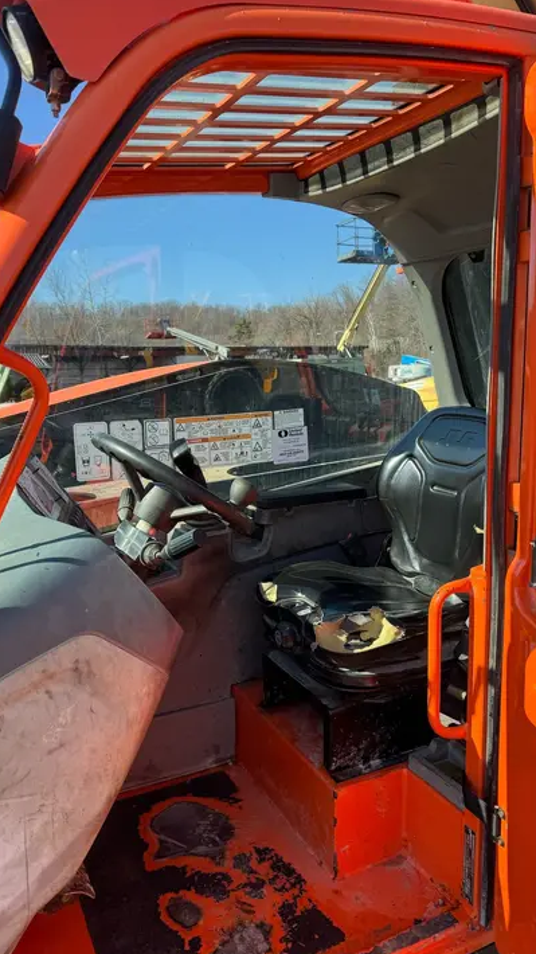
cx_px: 244
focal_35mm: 27
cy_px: 467
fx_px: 683
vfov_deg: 69.9
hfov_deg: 42.8
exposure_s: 1/1395
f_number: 1.78
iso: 80
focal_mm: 6.76
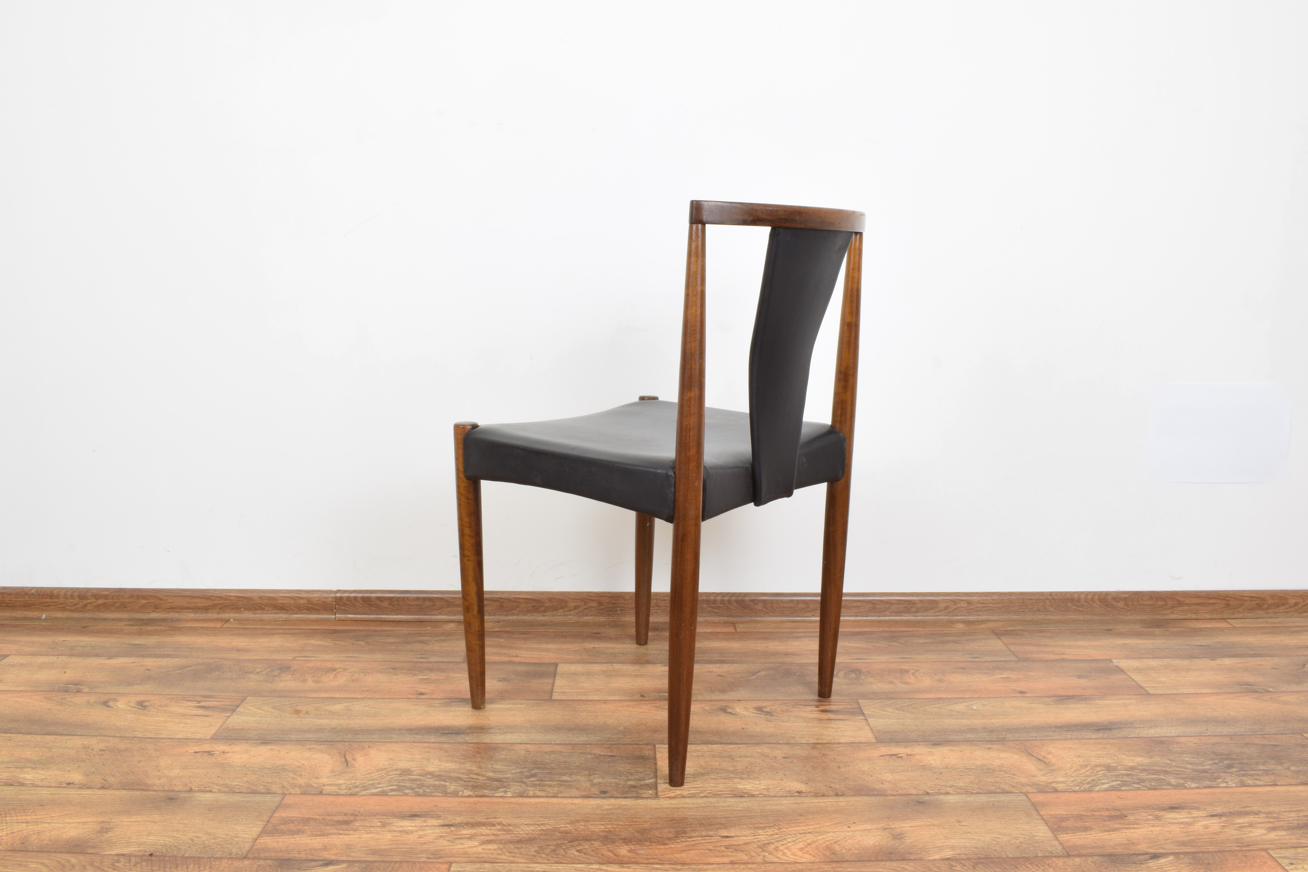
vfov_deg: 43.6
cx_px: 654
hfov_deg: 61.9
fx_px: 1090
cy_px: 436
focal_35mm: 30
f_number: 25
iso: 100
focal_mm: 20
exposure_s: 4
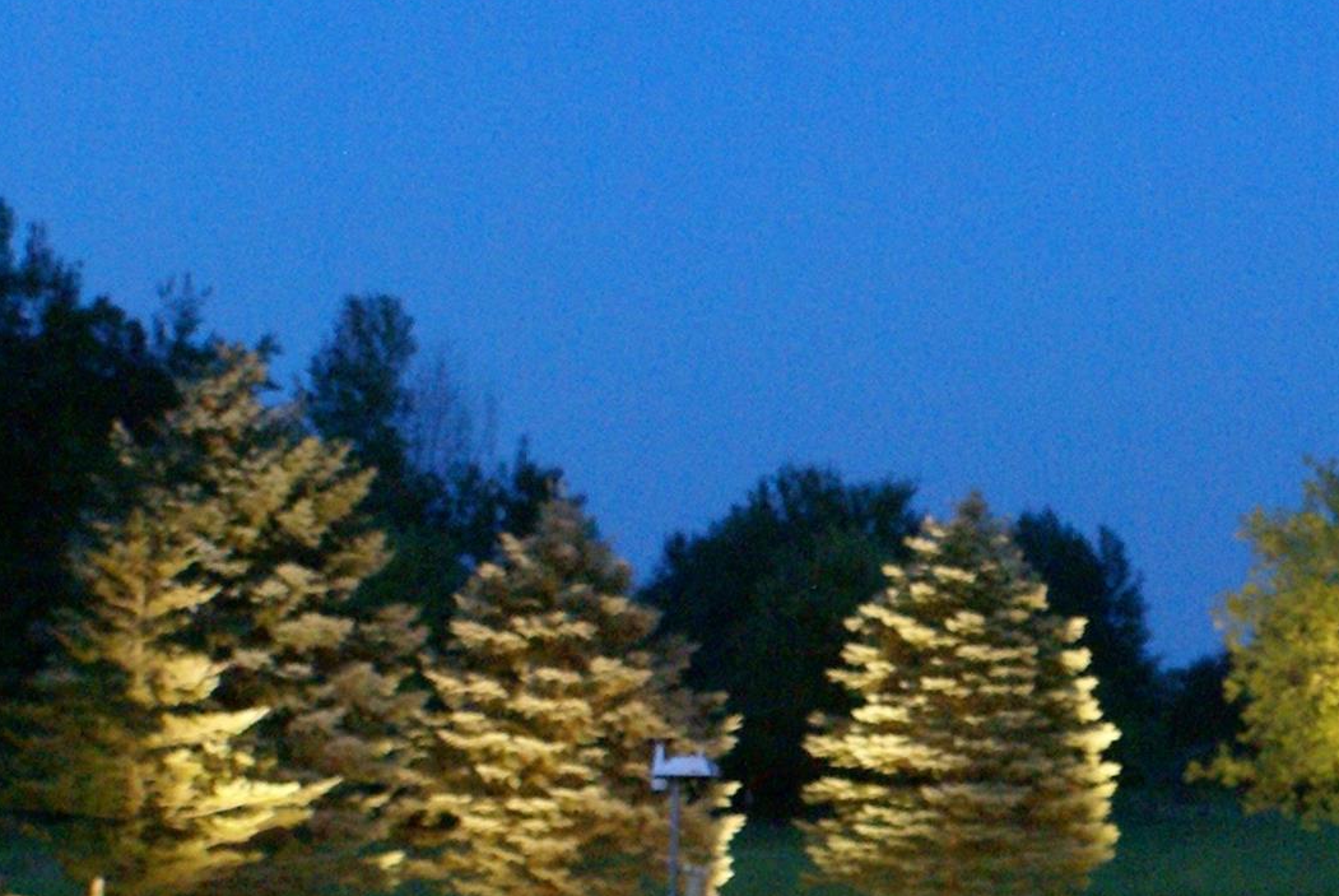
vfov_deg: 12.0
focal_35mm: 114
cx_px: 1154
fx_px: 4244
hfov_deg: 17.7
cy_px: 823
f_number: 4.5
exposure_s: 2
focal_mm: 26
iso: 800
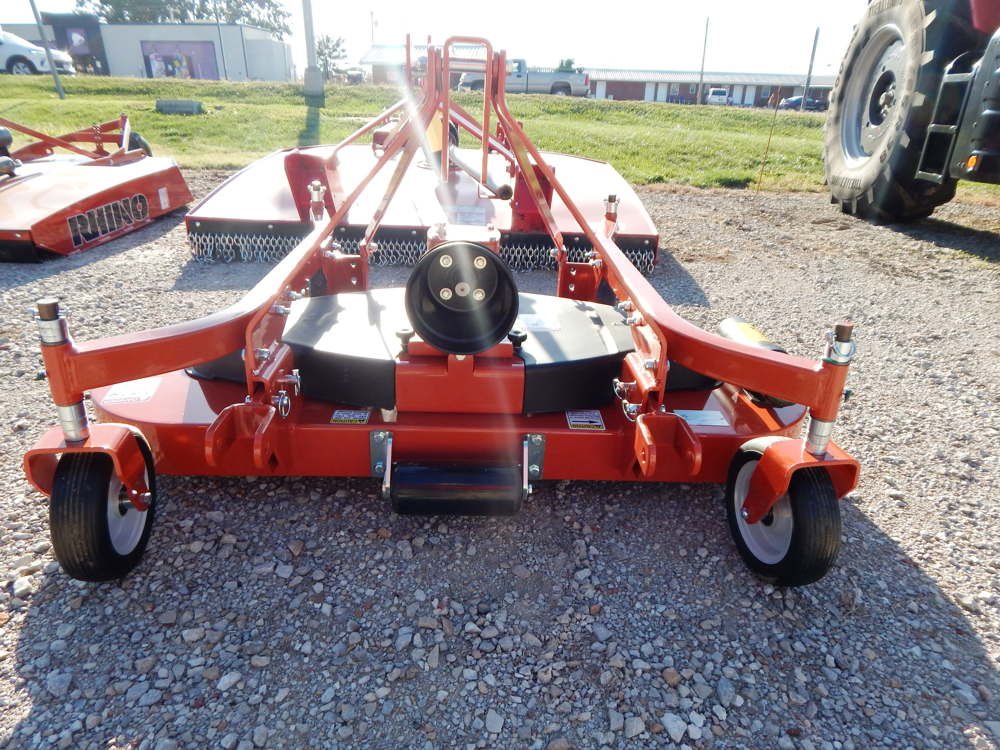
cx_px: 500
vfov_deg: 61.1
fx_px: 636
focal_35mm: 22
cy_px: 375
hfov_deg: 76.4
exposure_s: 1/640
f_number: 3
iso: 125
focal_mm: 4
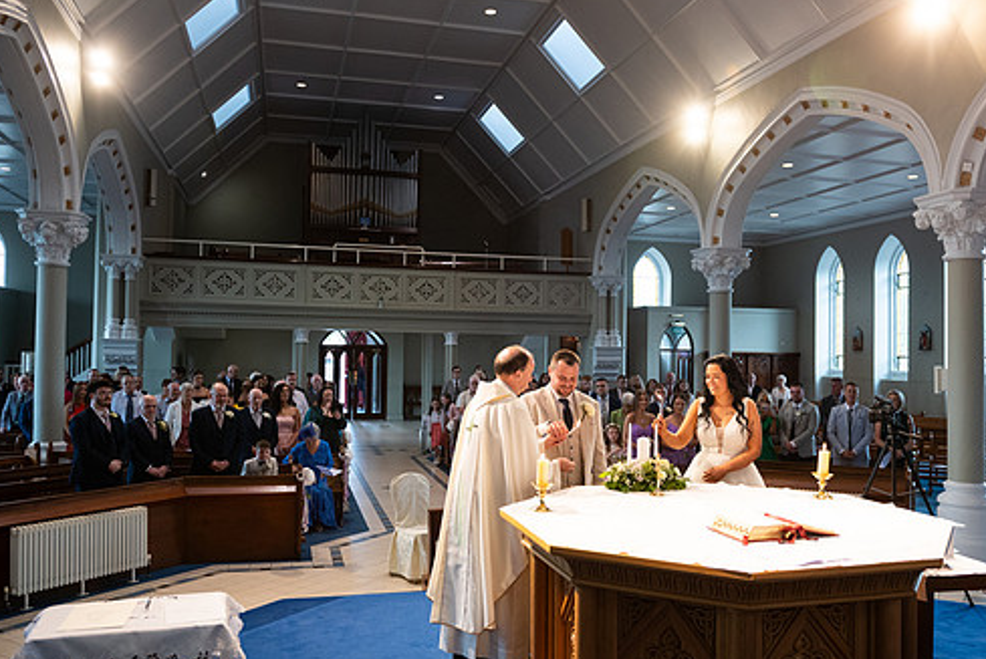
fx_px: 877
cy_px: 334
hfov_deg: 58.6
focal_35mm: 32
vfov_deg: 41.2
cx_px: 524
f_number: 3.5
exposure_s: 1/160
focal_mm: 27
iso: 800
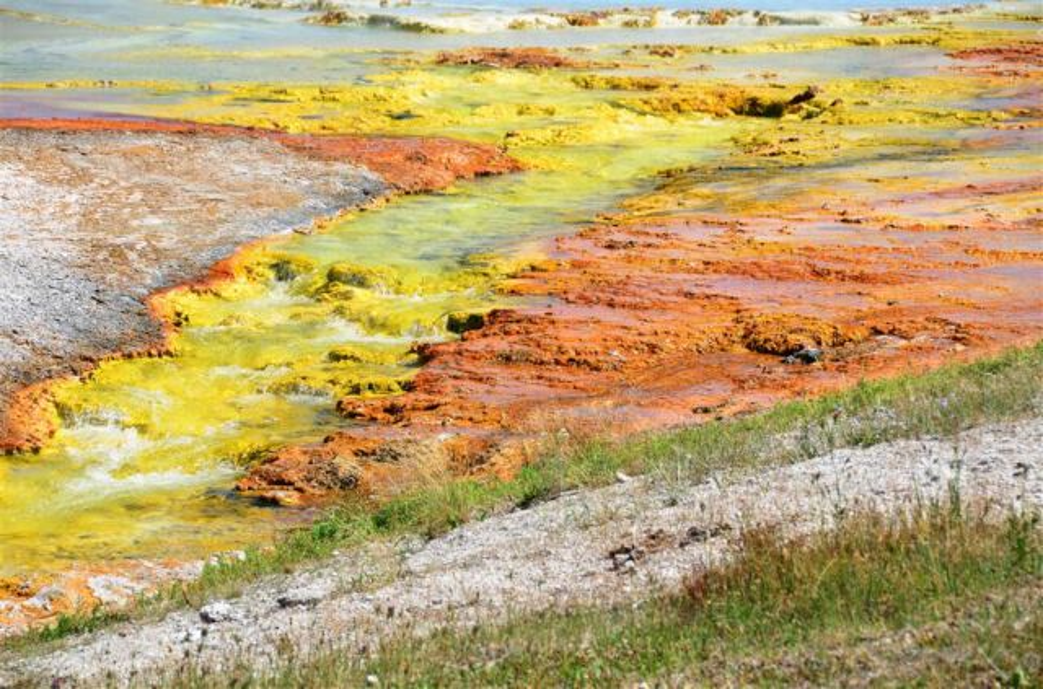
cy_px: 344
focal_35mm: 142
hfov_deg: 14.4
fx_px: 4117
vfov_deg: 9.6
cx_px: 522
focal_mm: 95
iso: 200
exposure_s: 1/800
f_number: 7.1
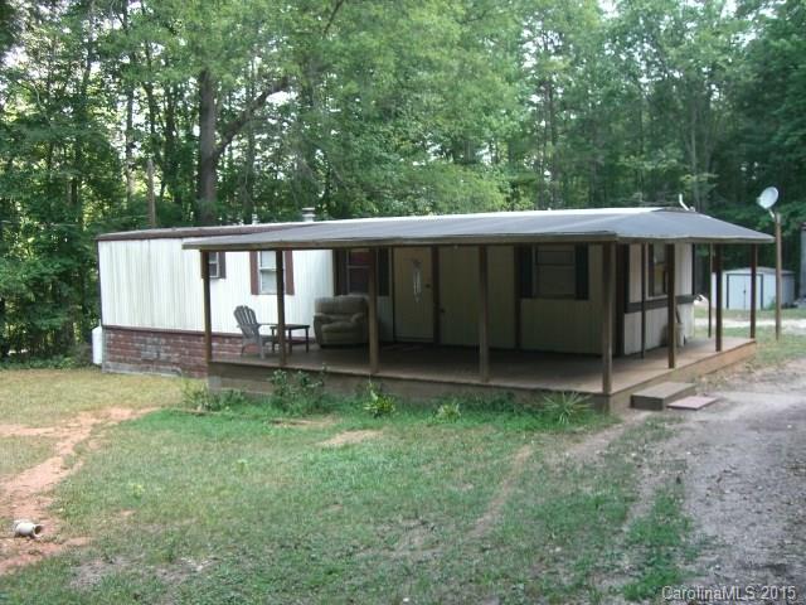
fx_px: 885
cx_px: 403
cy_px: 302
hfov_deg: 49.0
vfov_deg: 37.7
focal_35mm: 38
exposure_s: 1/125
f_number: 2.7
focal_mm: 6.2
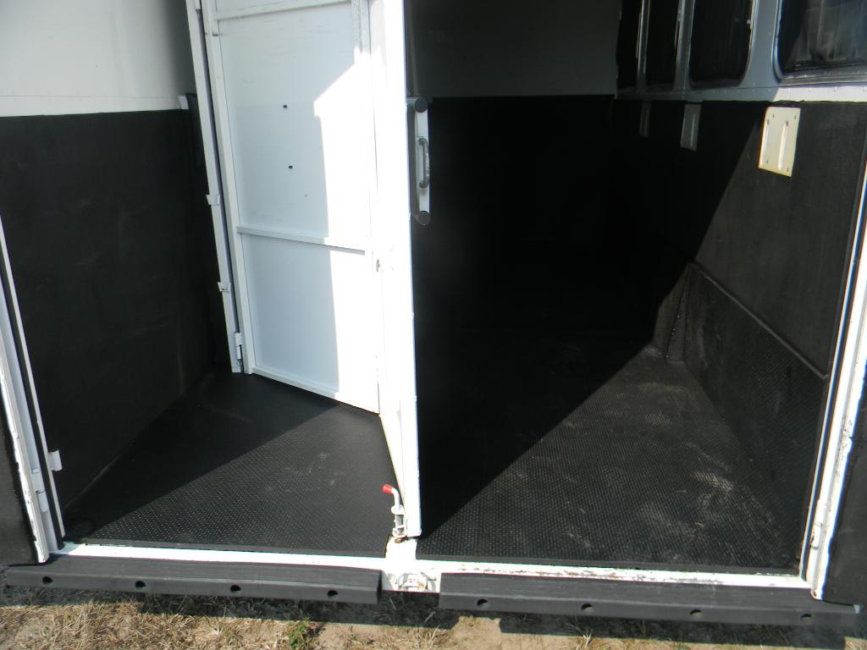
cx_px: 434
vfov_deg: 49.7
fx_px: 701
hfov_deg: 63.4
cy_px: 325
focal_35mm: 28
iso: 80
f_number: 3.5
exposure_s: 1/710
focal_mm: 5
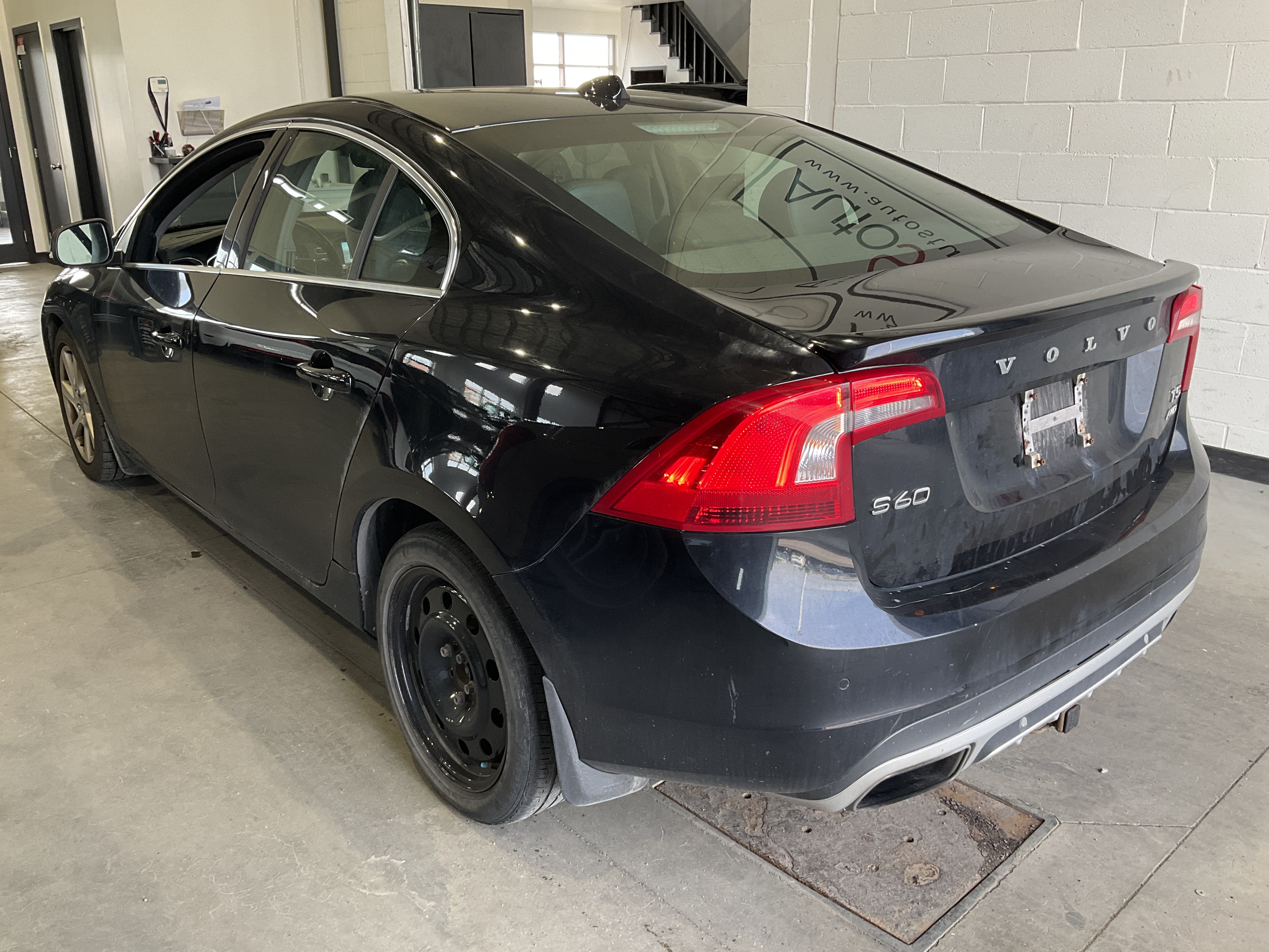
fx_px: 1063
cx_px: 634
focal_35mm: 29
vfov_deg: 48.2
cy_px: 476
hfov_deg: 61.7
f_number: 1.8
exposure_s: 1/109
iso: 64
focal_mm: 3
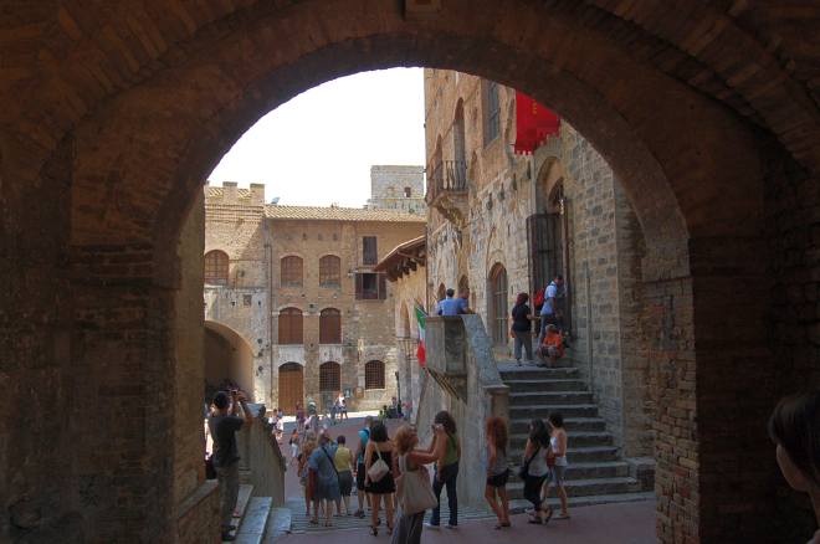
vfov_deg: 47.8
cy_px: 272
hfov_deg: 67.5
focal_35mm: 27
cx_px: 410
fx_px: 614
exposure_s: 1/160
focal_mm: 18
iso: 400
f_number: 9
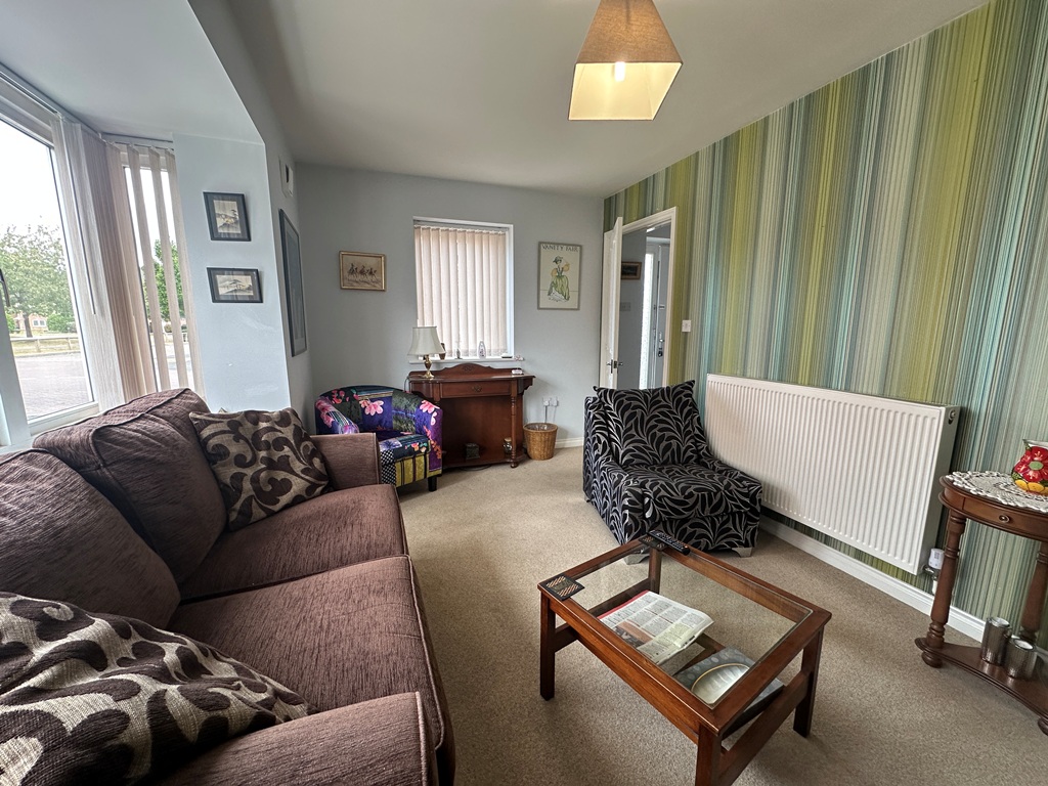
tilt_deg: -8.3
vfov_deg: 85.7
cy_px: 393
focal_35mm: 14
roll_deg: -0.3
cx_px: 524
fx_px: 424
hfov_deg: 102.1
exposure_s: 1/100
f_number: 2.2
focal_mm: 2.22
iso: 125
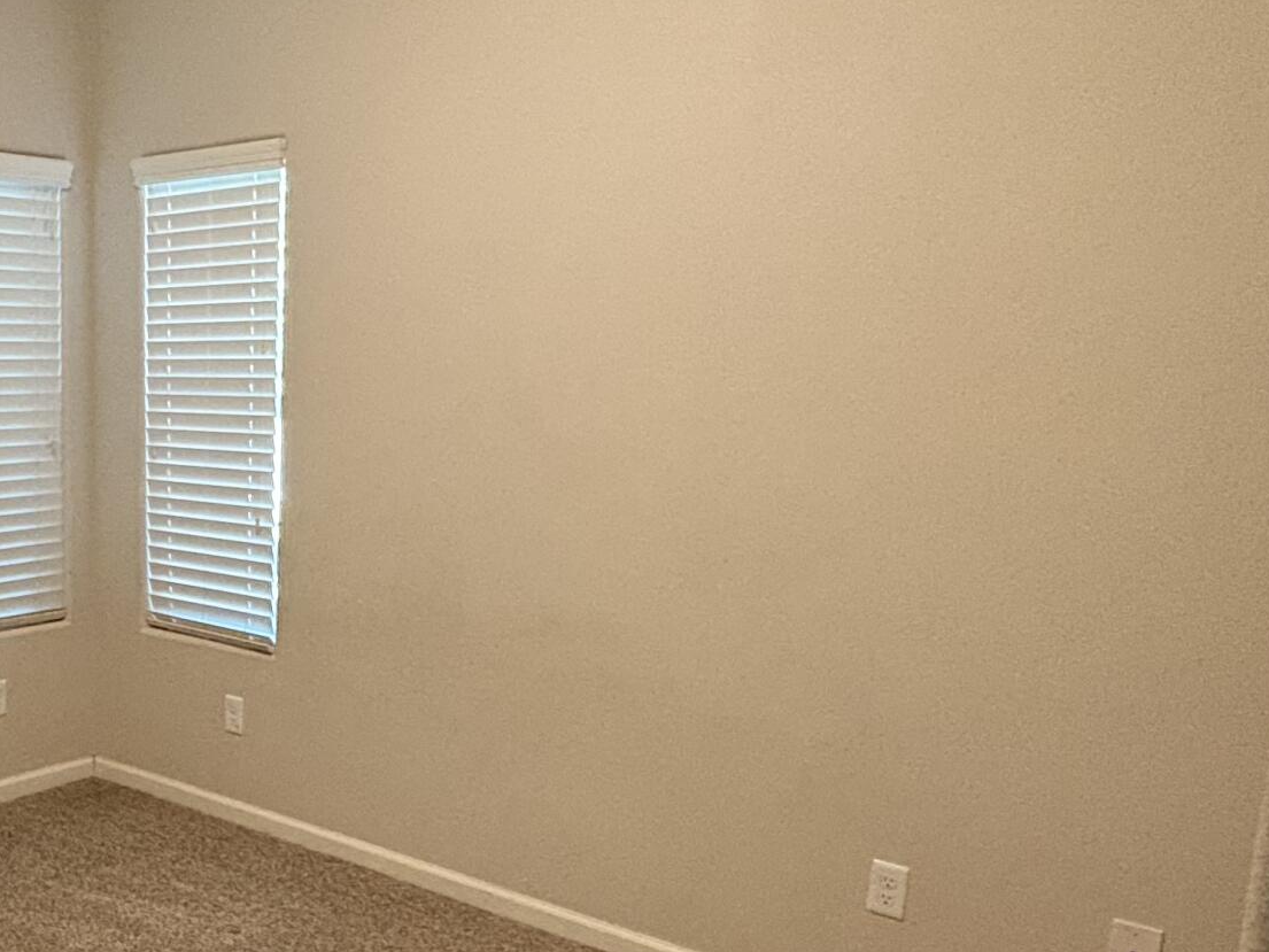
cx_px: 158
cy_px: 619
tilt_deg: -10.8
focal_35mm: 38
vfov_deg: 37.4
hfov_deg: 45.0
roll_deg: -0.6
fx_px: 1393
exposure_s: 1/60
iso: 640
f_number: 2.2
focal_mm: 2.22
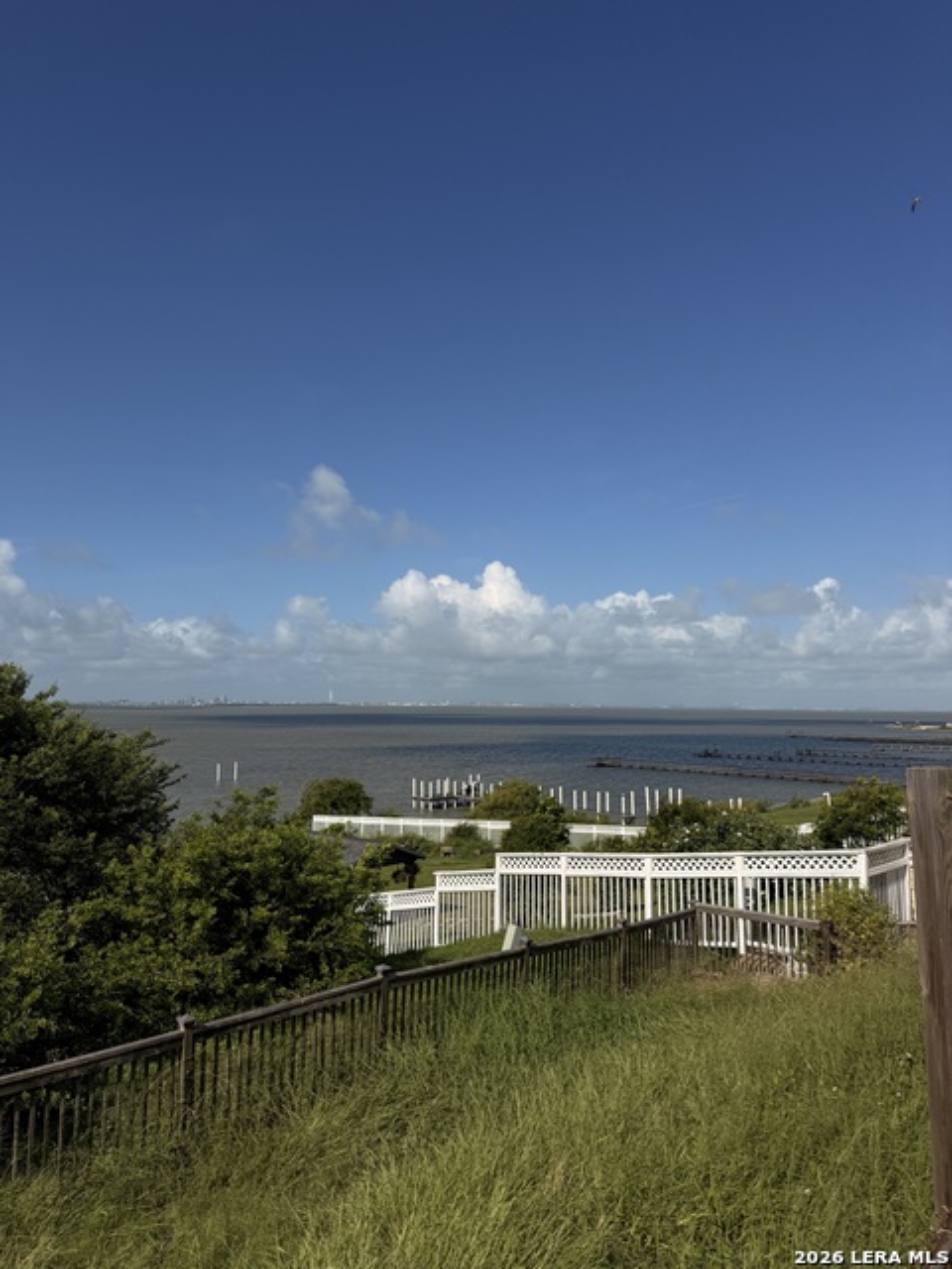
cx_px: 476
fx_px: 880
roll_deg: -0.4
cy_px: 634
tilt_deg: +5.2
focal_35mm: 24
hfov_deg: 56.8
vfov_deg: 71.6
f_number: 1.78
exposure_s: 1/11905
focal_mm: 6.76
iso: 80
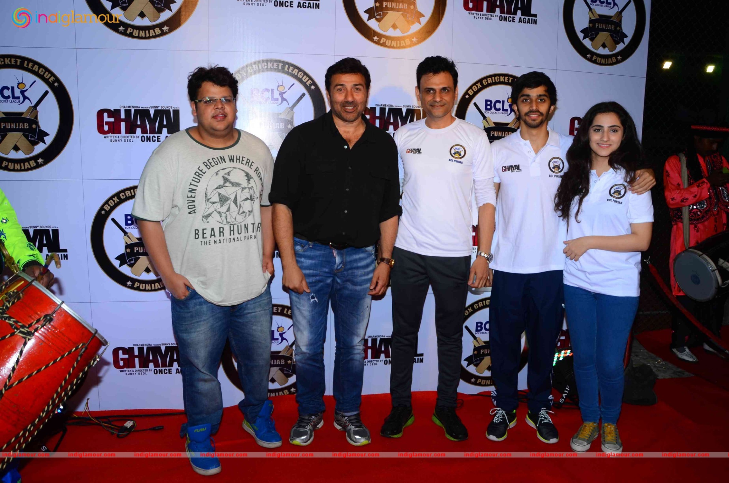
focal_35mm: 27
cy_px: 242
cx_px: 364
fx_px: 546
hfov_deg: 67.5
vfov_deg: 47.7
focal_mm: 18
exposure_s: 1/250
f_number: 7.1
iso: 400
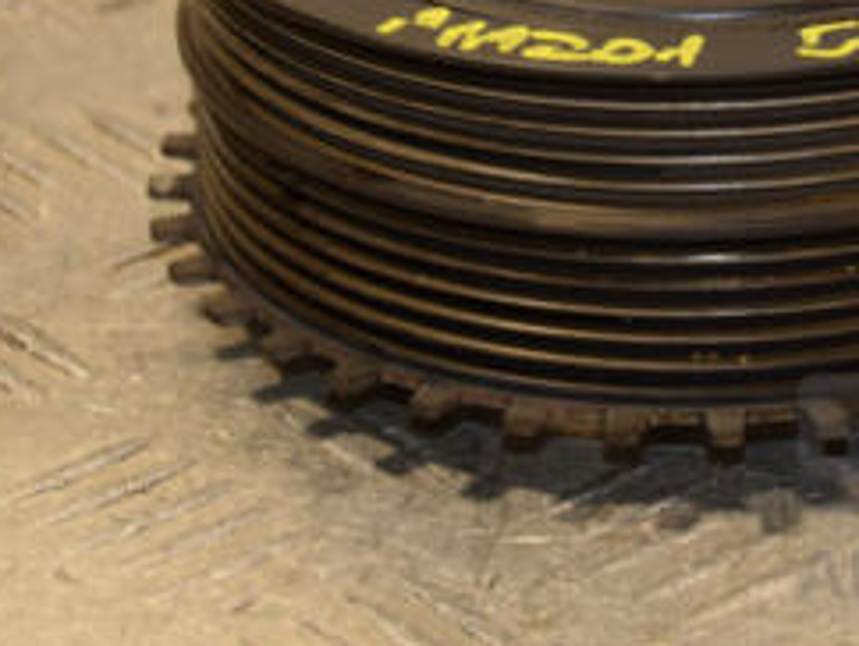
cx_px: 731
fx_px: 6210
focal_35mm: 250
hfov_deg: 7.9
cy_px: -46
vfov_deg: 5.9
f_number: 5.3
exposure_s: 1/125
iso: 800
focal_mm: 70
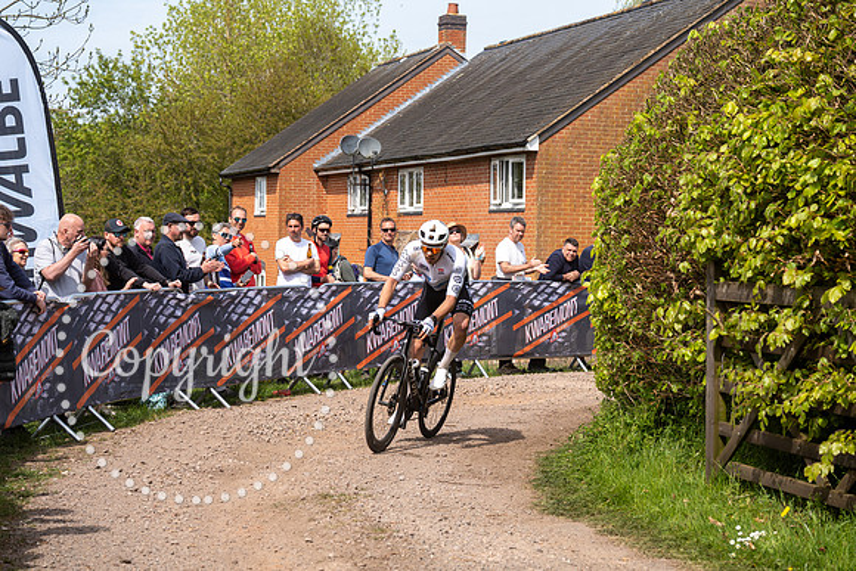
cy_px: 286
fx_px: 1665
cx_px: 428
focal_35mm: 70
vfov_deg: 19.5
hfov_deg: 28.8
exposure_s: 1/1000
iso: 160
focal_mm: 70
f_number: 5
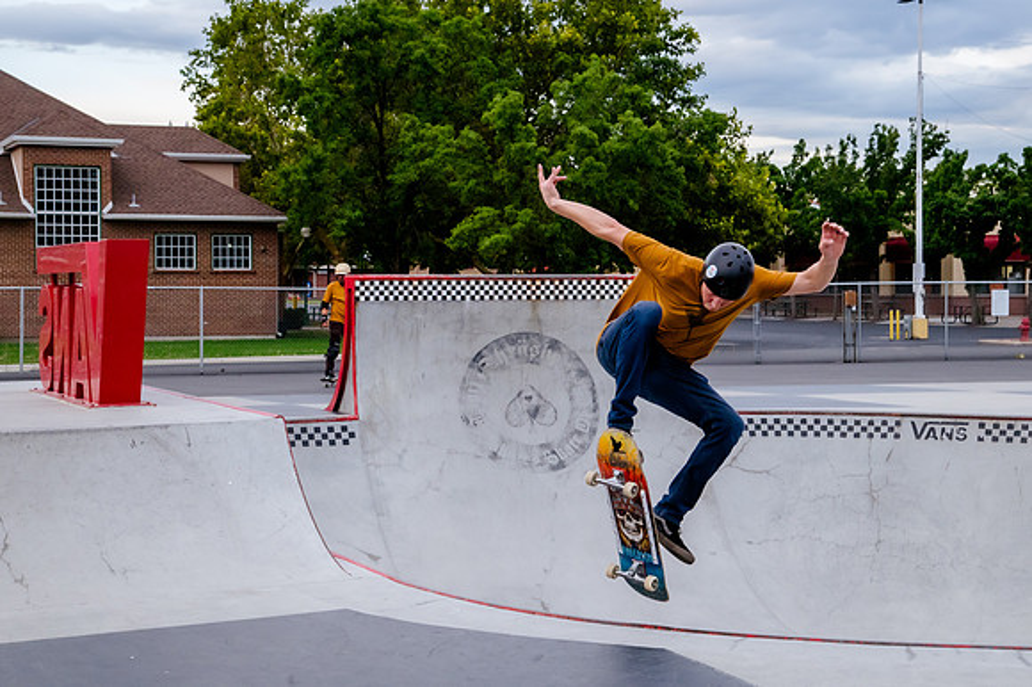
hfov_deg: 27.9
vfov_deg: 18.8
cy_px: 294
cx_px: 516
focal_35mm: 72
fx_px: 2076
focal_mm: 62
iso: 2500
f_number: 9
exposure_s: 1/400
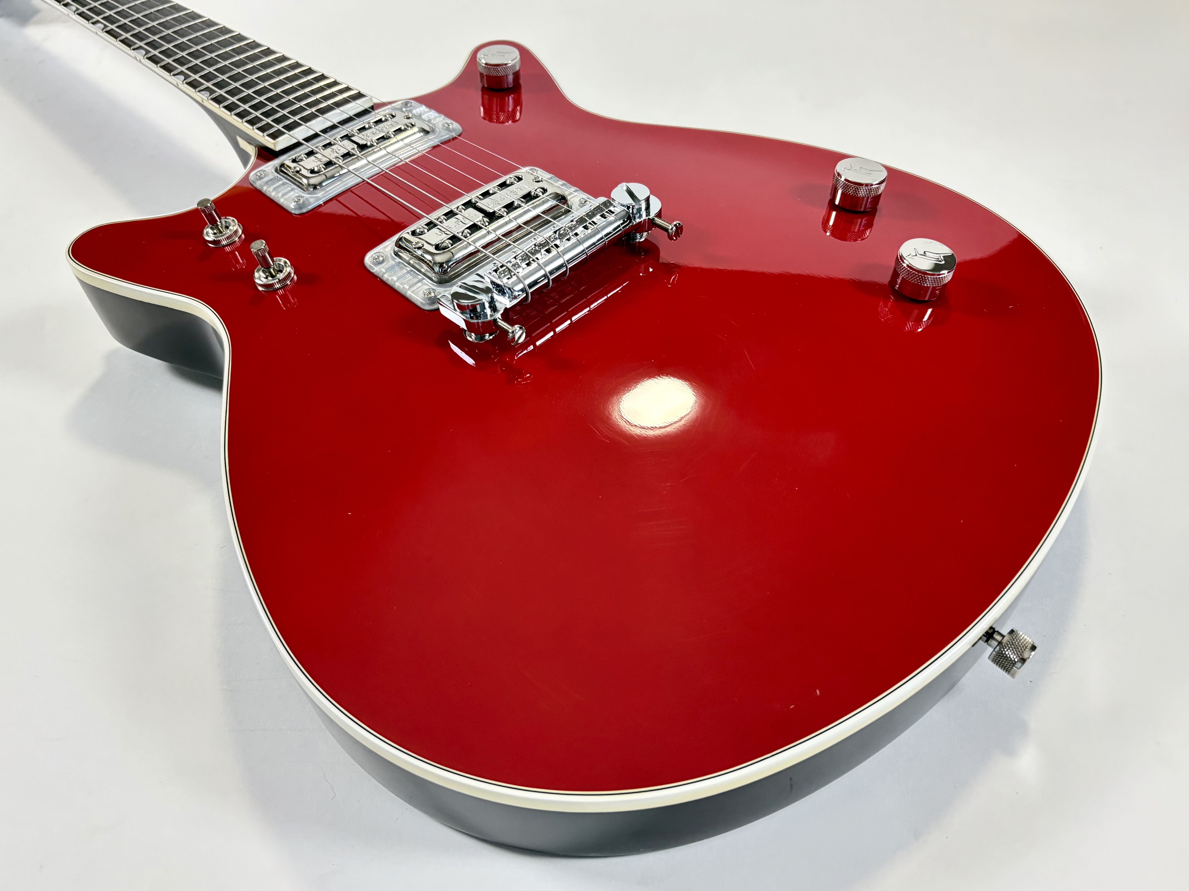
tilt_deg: -46.5
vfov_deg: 51.4
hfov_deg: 65.3
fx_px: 927
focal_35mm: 27
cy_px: 452
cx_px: 582
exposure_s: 1/50
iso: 200
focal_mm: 5.96
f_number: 1.6
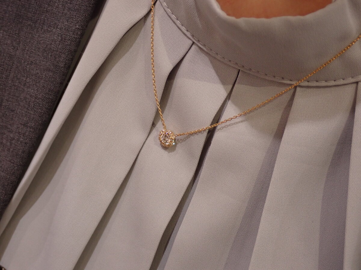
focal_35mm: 62
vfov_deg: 23.7
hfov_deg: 31.2
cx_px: 180
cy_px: 135
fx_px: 647
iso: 320
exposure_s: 1/60
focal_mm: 11.09
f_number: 3.6
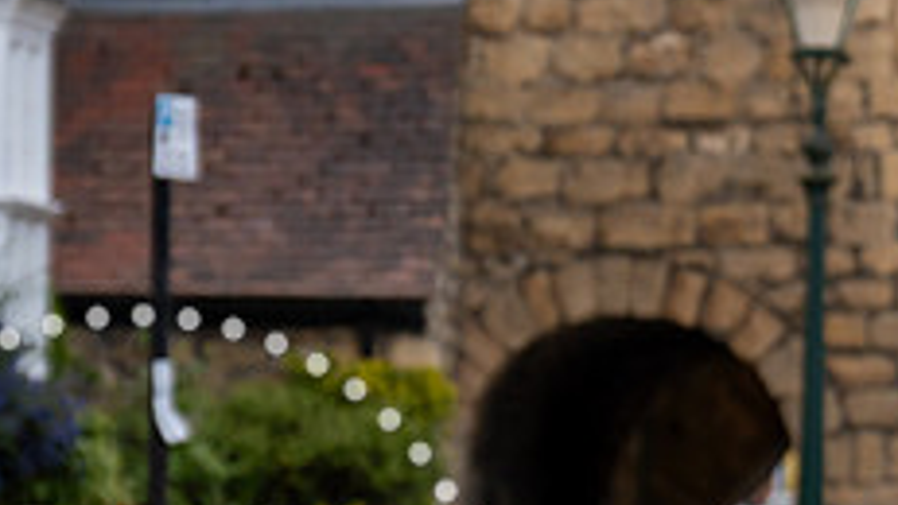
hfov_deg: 4.2
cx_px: 1420
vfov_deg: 2.4
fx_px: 12026
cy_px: 283
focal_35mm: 505
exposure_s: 1/1000
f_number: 4
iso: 250
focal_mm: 119
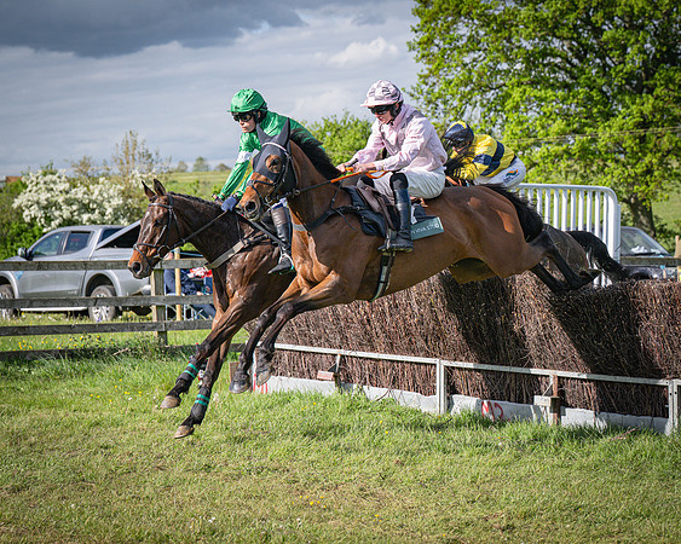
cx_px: 367
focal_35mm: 111
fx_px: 2234
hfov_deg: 17.3
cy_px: 229
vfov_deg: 13.9
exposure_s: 1/4000
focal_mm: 72
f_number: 4
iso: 400
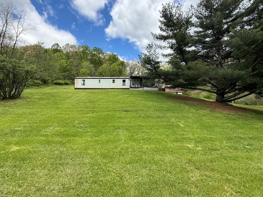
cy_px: 94
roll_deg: +0.7
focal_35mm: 16
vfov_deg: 78.1
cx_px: 115
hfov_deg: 94.0
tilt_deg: +6.2
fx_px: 122
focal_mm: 2.22
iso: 64
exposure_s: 1/717
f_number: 2.2
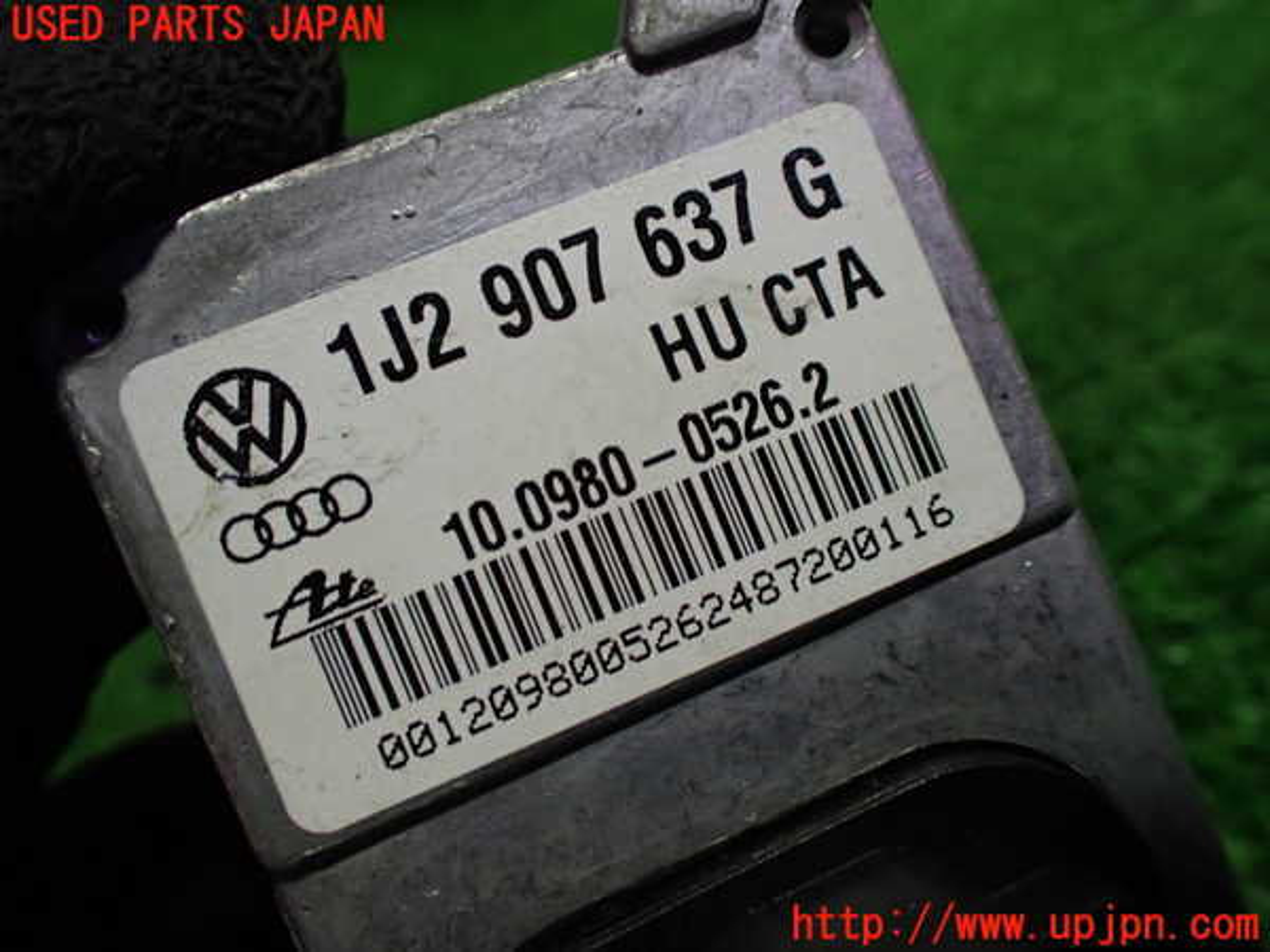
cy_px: 476
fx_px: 1101
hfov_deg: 60.0
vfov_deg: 46.8
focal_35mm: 30
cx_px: 635
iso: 320
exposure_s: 1/125
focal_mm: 5.4
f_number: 2.3
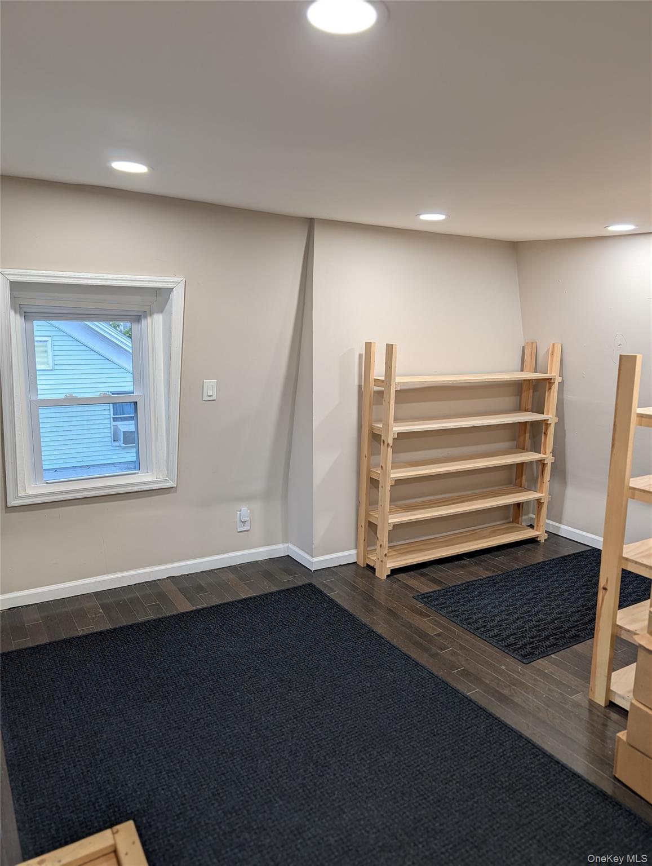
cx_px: 326
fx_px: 601
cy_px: 433
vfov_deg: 71.5
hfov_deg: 56.9
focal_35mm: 24
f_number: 1.68
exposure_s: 1/60
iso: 99
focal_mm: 6.9
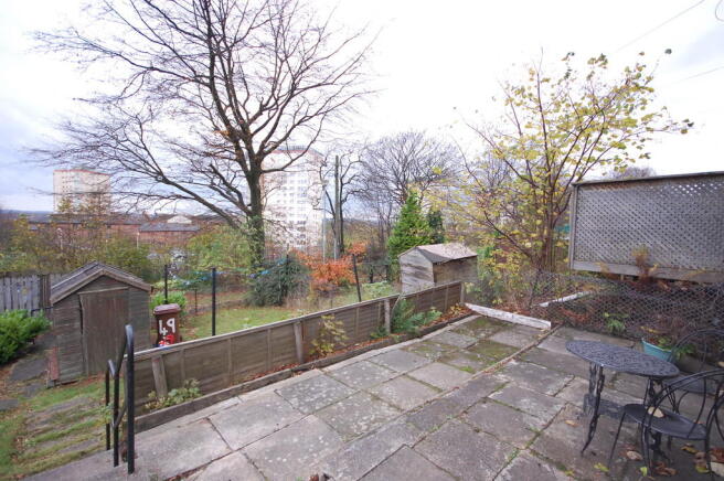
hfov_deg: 100.4
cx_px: 362
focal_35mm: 15
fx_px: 301
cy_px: 240
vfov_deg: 77.2
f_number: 4
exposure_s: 1/60
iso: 400
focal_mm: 10
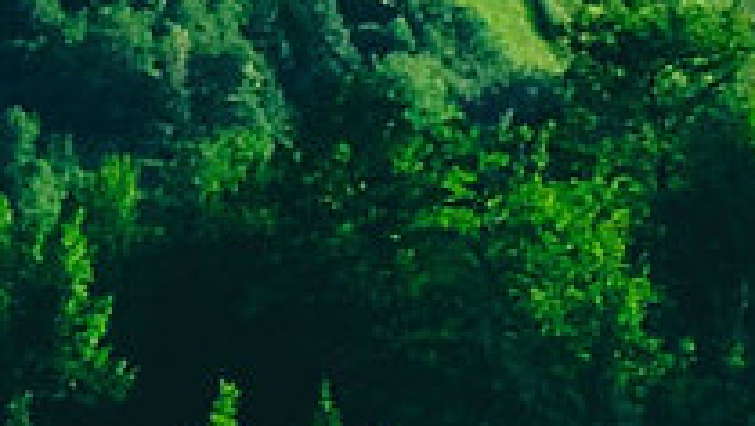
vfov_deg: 4.1
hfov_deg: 6.9
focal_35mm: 292
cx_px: -1217
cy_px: -704
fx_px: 5851
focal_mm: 4.28
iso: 50
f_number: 2.4
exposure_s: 1/627
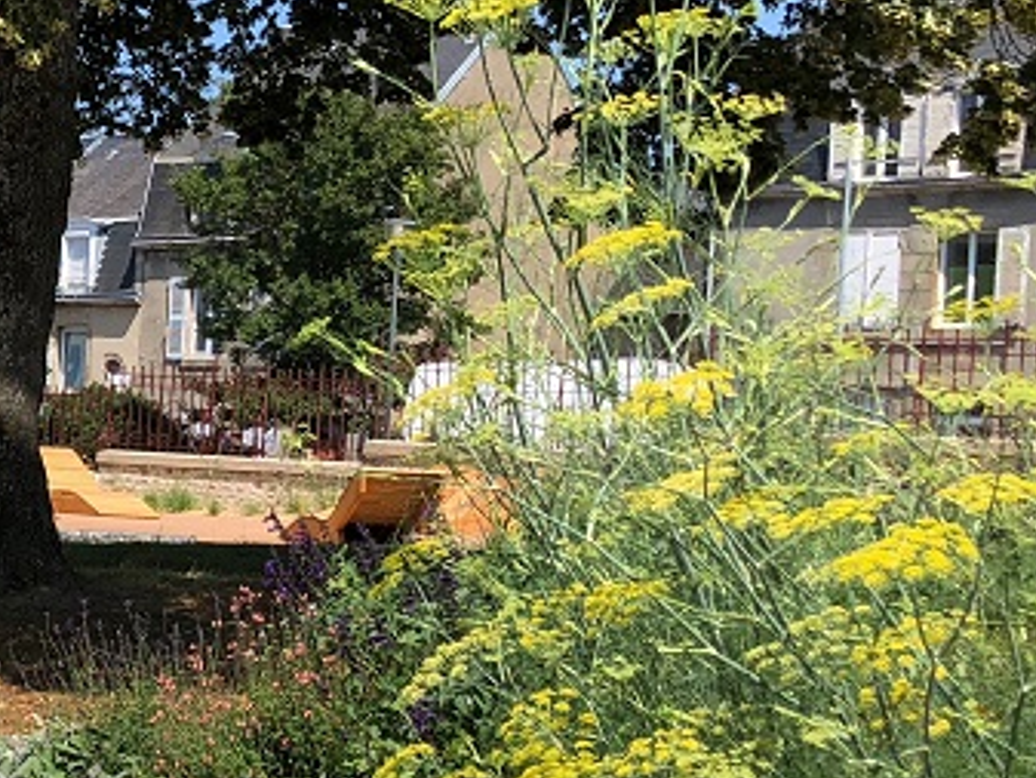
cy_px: 464
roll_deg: -4.4
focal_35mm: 85
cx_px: -440
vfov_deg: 17.4
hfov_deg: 20.3
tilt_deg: -0.1
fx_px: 2545
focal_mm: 3.99
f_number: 1.8
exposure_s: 1/2000
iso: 20
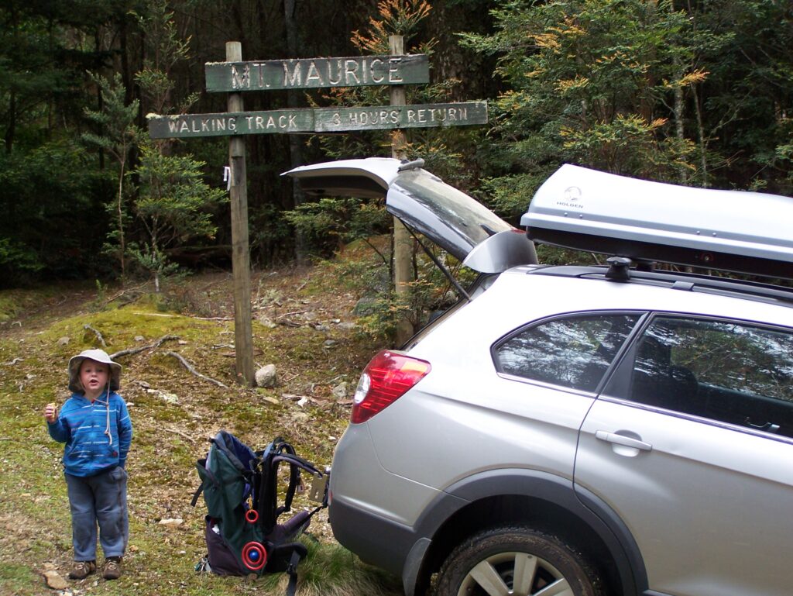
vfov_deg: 21.9
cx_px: 396
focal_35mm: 67
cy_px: 298
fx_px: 1536
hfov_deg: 29.0
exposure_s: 1/80
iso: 80
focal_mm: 11.1
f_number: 3.2
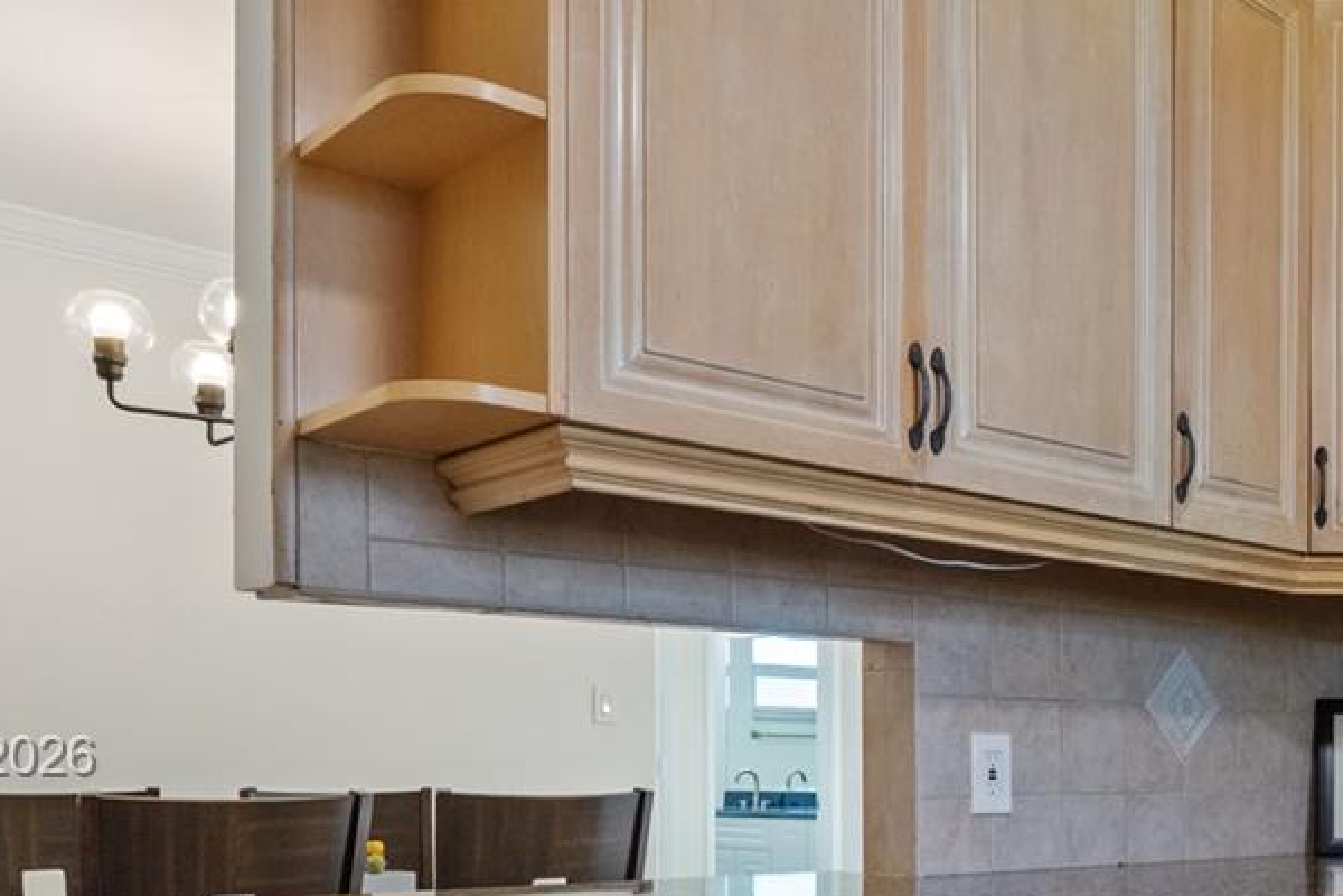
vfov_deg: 32.2
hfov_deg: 44.4
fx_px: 1492
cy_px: 759
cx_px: 1189
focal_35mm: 40
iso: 1600
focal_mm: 10
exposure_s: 1/30
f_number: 6.3
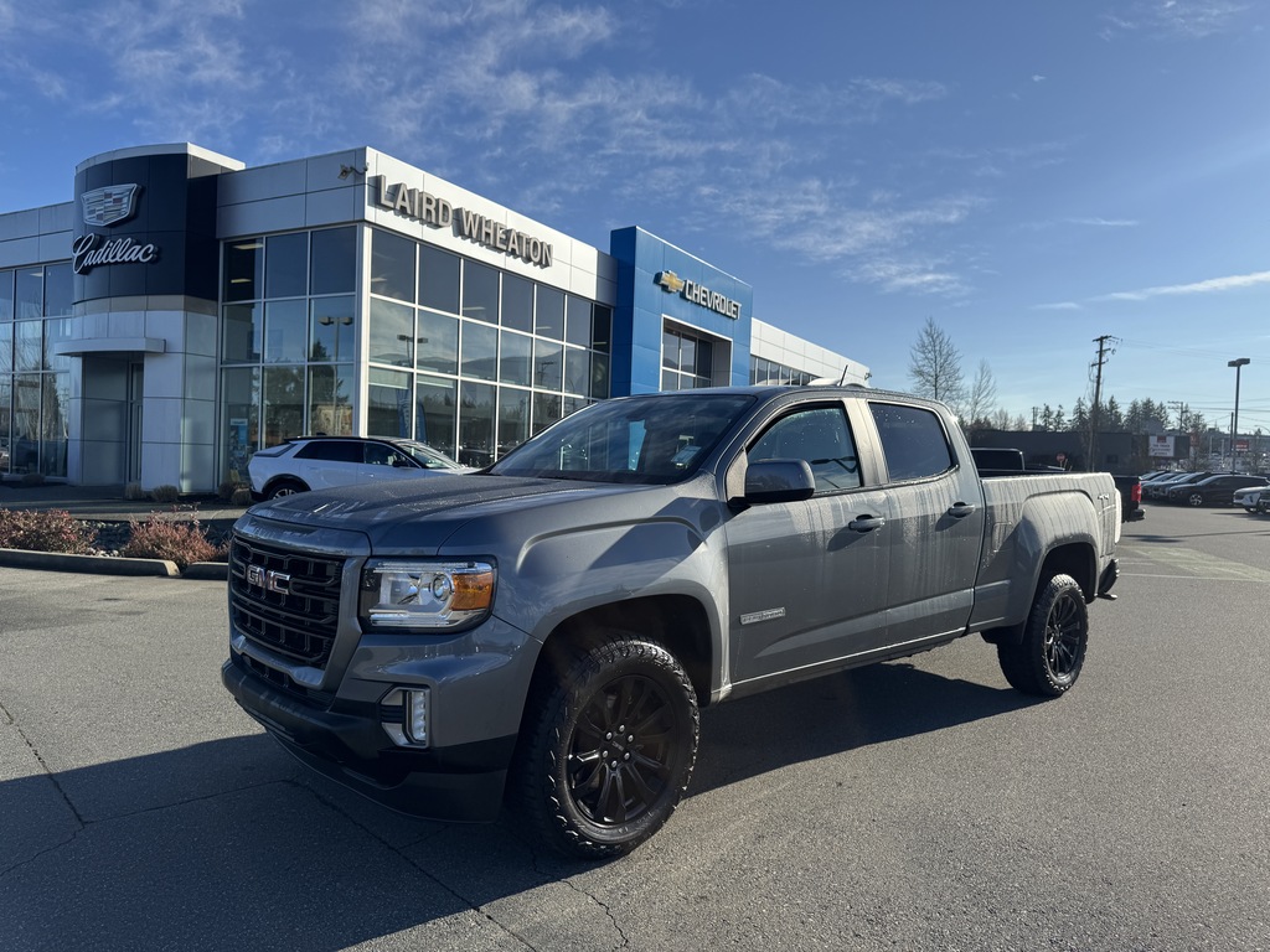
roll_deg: -1.7
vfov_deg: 56.8
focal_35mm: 24
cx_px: 635
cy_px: 476
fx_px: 881
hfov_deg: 71.6
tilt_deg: -0.7
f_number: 1.78
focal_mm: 6.76
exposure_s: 1/5348
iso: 80
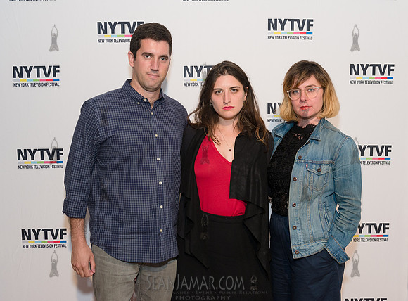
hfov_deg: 44.7
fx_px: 495
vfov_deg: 33.8
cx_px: 220
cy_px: 150
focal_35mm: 42
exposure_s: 1/320
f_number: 4
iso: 1000
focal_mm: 34
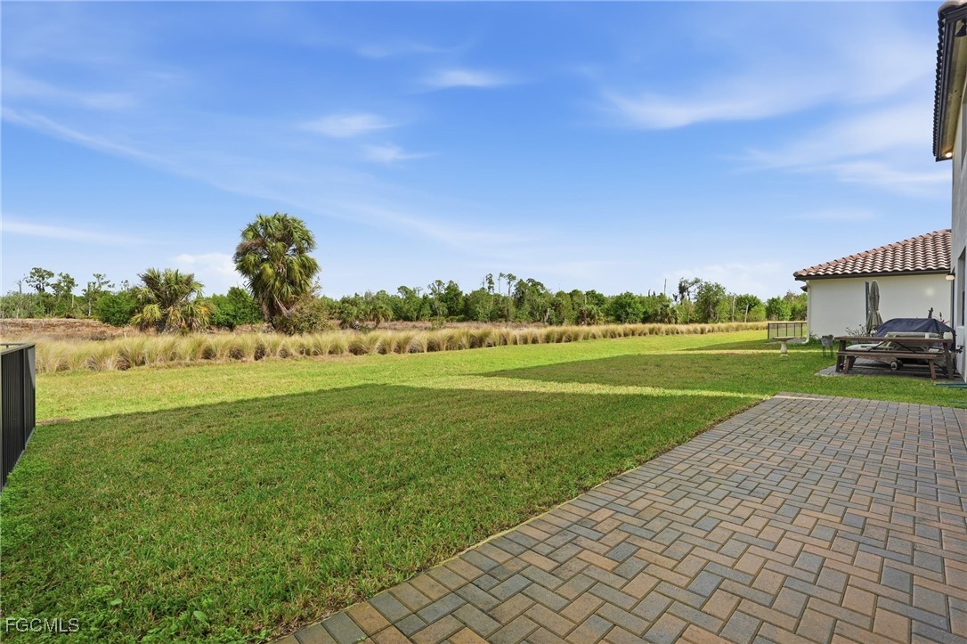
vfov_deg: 73.7
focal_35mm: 16
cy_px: 322
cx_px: 484
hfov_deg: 96.8
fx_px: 430
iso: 200
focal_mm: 16
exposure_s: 1/2000
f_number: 9
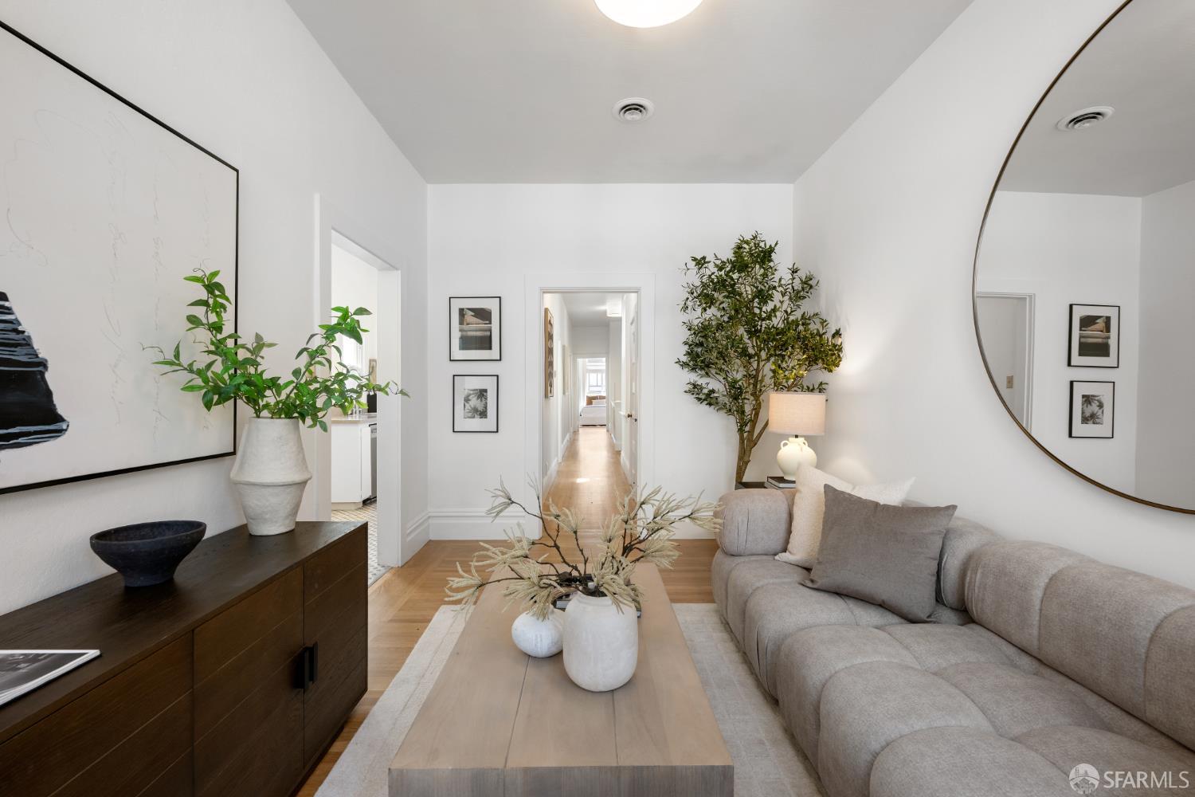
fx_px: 514
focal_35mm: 16
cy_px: 398
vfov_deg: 75.5
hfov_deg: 98.5
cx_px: 598
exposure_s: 1/10
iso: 400
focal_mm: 15.5
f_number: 9
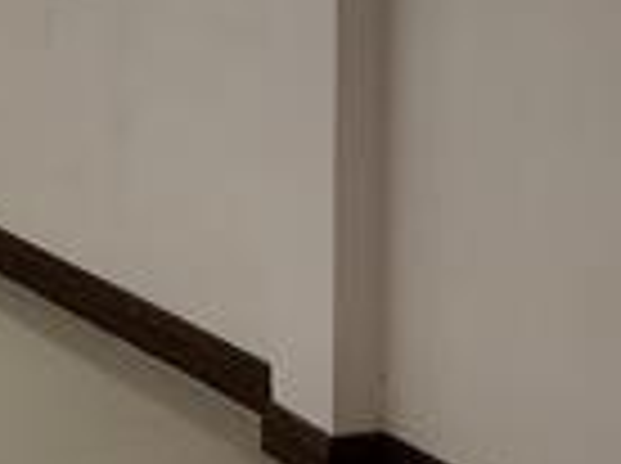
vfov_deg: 10.3
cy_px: -205
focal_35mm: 139
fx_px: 2489
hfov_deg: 12.9
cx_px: -486
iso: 40
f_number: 1.8
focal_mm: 3
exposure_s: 1/60
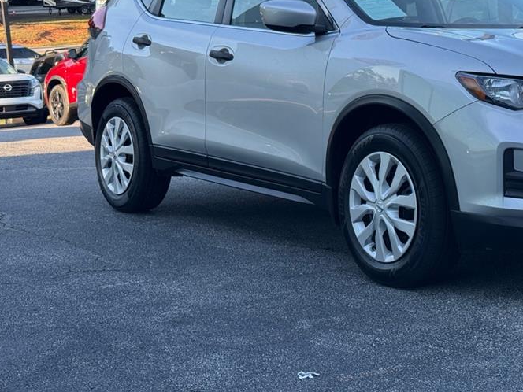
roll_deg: +2.5
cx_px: 398
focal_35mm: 74
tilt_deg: -4.4
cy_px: 91
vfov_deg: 19.7
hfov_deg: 26.0
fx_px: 1118
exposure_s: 1/783
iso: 64
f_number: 1.78
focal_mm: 6.76
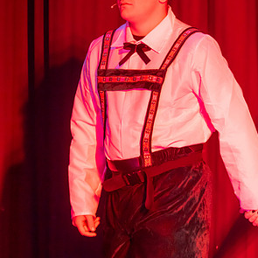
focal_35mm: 419
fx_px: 3533
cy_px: 117
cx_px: 296
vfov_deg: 4.2
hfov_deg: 4.2
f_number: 2.8
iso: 2000
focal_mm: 200
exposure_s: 1/160
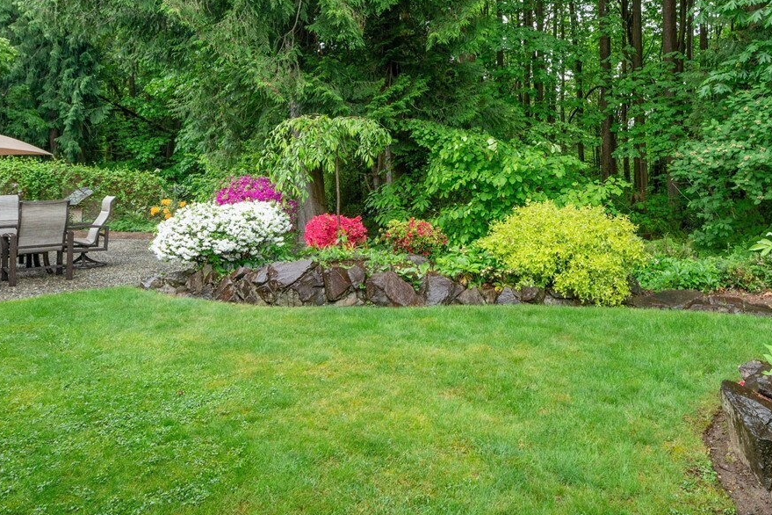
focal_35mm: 27
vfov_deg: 46.8
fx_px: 579
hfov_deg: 66.4
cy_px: 155
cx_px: 480
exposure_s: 1/100
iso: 640
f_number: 7.1
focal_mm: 14
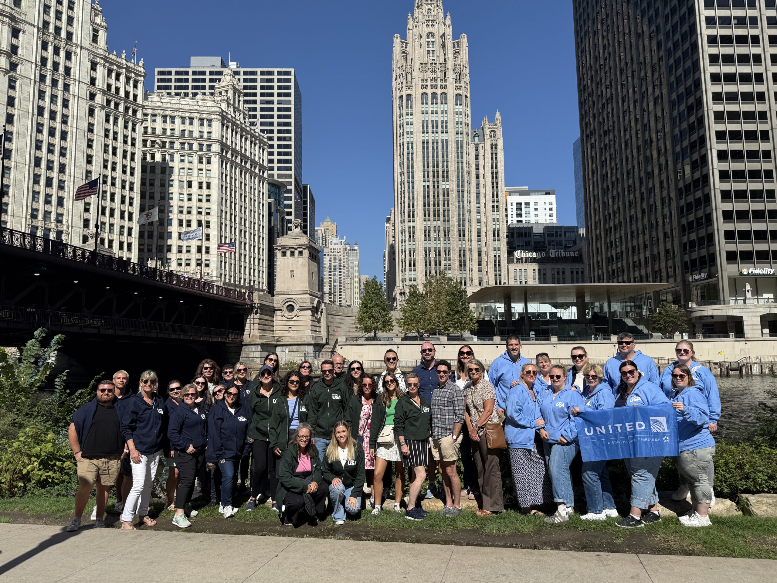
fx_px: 539
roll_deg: +1.2
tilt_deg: +6.5
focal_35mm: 24
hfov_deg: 71.6
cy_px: 292
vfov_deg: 56.8
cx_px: 388
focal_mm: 6.76
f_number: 1.78
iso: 80
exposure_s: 1/7353
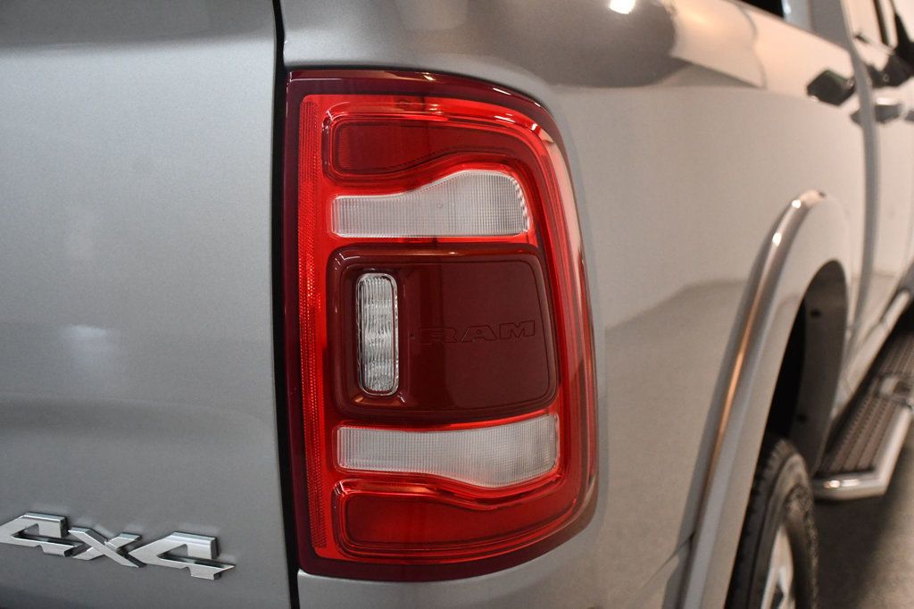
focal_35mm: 48
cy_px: 304
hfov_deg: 41.1
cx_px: 457
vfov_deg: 28.1
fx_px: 1218
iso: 2800
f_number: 4
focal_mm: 32
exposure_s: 1/125
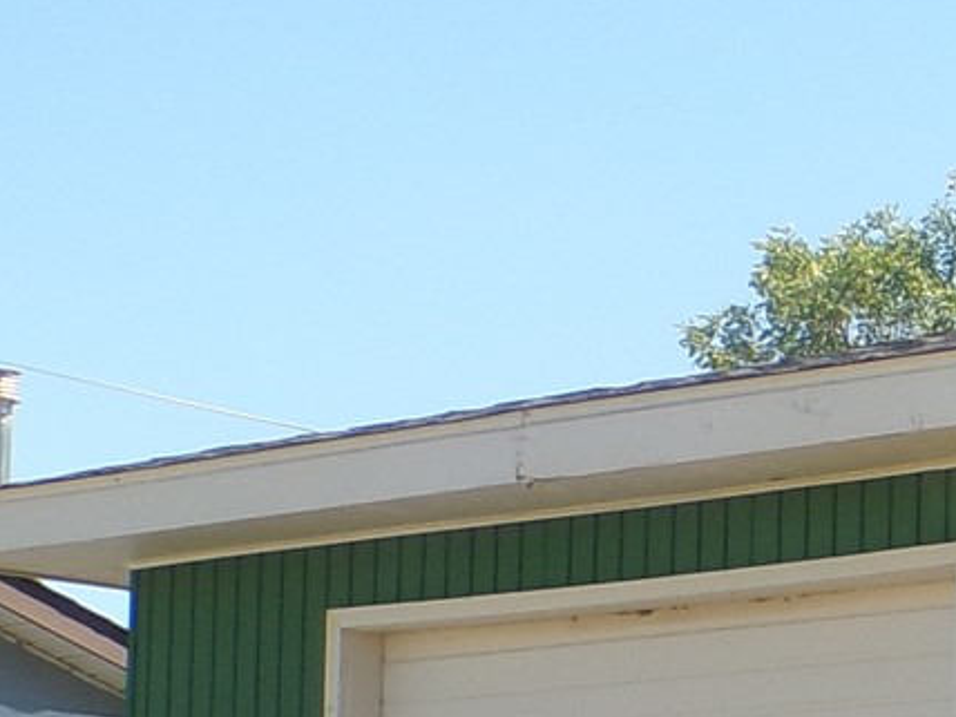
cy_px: 1164
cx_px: 2214
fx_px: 4888
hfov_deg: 9.9
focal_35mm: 177
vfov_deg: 8.2
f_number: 4.9
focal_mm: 6.6
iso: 100
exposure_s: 1/300
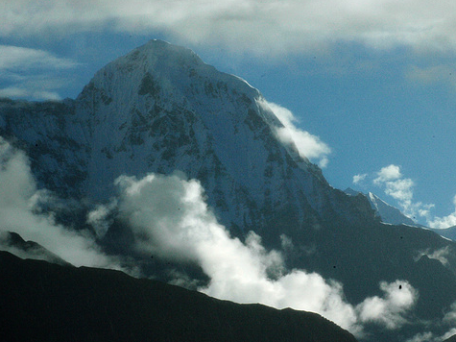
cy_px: 165
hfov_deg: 7.6
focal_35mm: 259
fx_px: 3411
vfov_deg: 5.7
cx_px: 278
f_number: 32
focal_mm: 122
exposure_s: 1/200
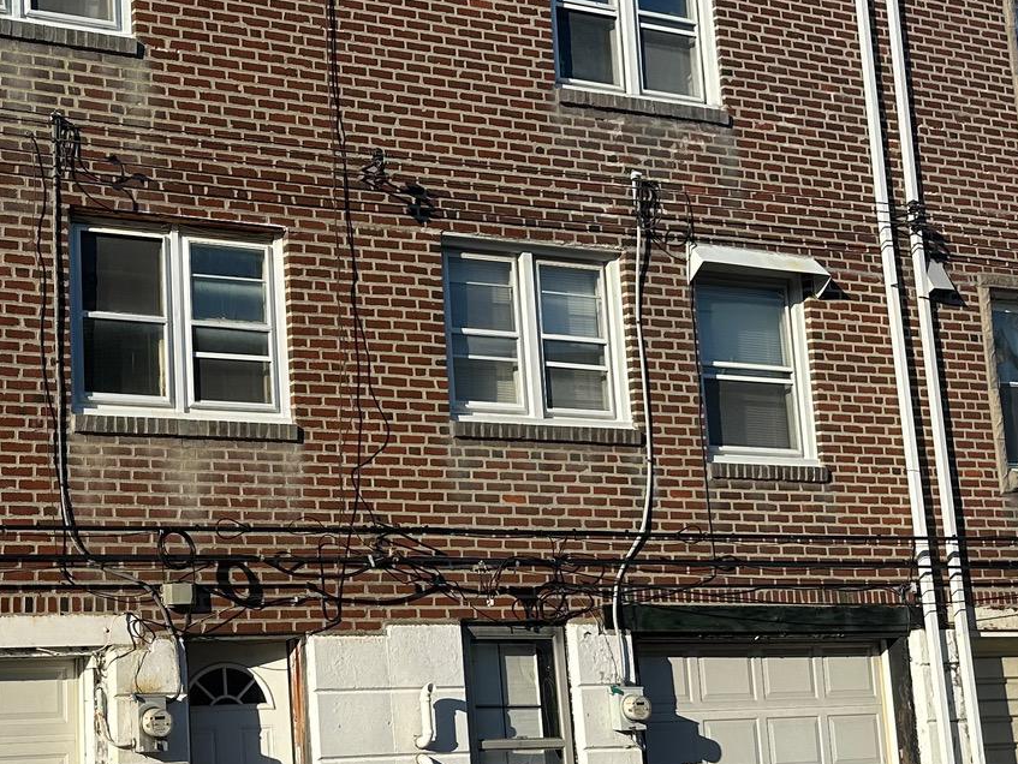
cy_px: 396
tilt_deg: +9.2
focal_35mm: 58
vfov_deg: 25.2
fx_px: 1706
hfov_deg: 31.6
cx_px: 94
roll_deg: +2.4
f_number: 1.78
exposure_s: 1/4762
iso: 80
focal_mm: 6.86
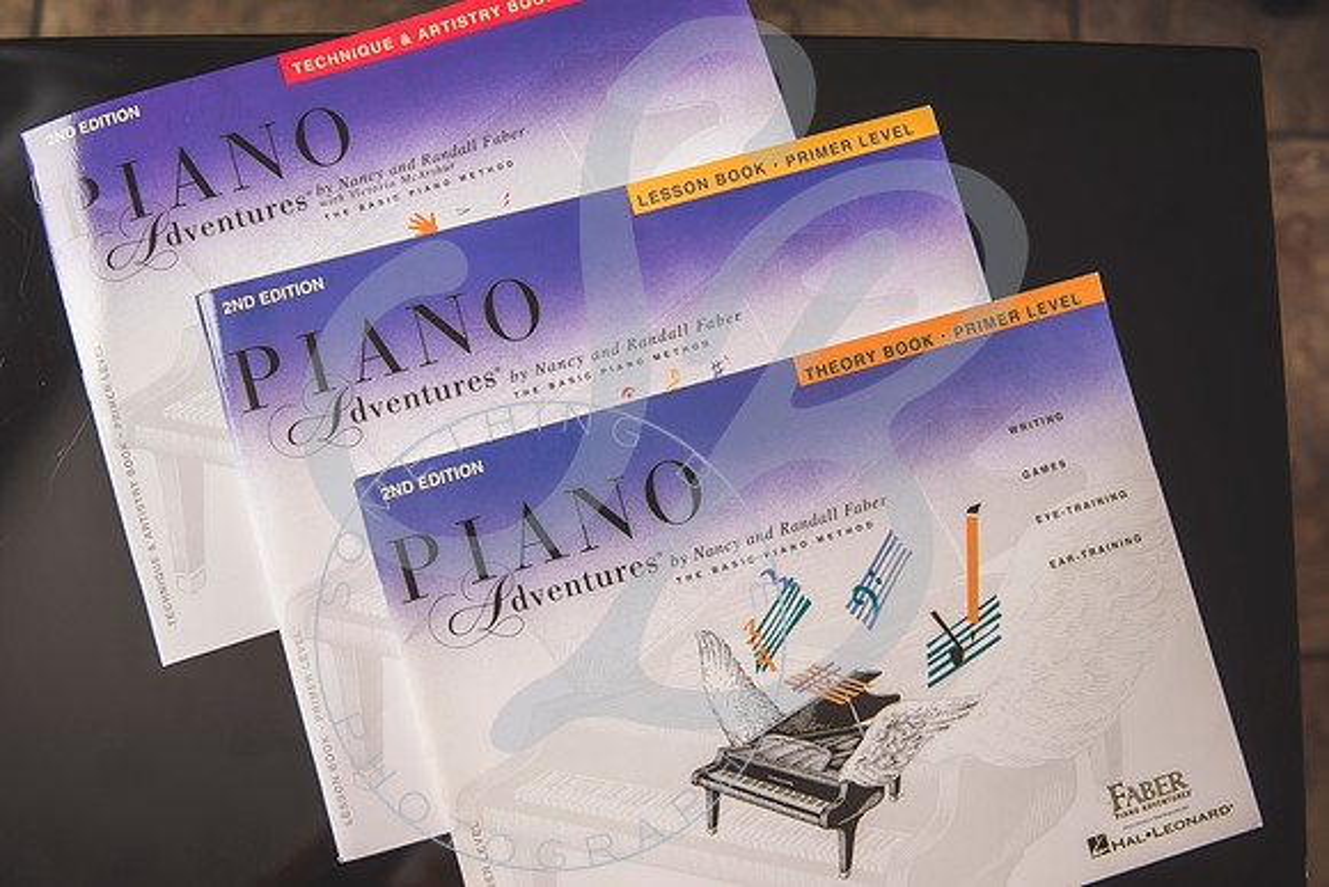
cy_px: 479
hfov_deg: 60.9
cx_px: 574
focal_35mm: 30
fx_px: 1126
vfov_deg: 43.0
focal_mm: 24
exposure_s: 1/125
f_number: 2.8
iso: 100
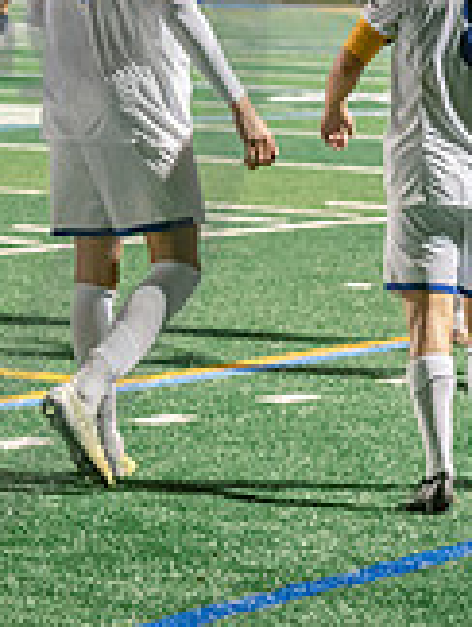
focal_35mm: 241
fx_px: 4370
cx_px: -418
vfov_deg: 8.2
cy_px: -10
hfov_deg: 6.0
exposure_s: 1/320
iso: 2500
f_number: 3.5
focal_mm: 70
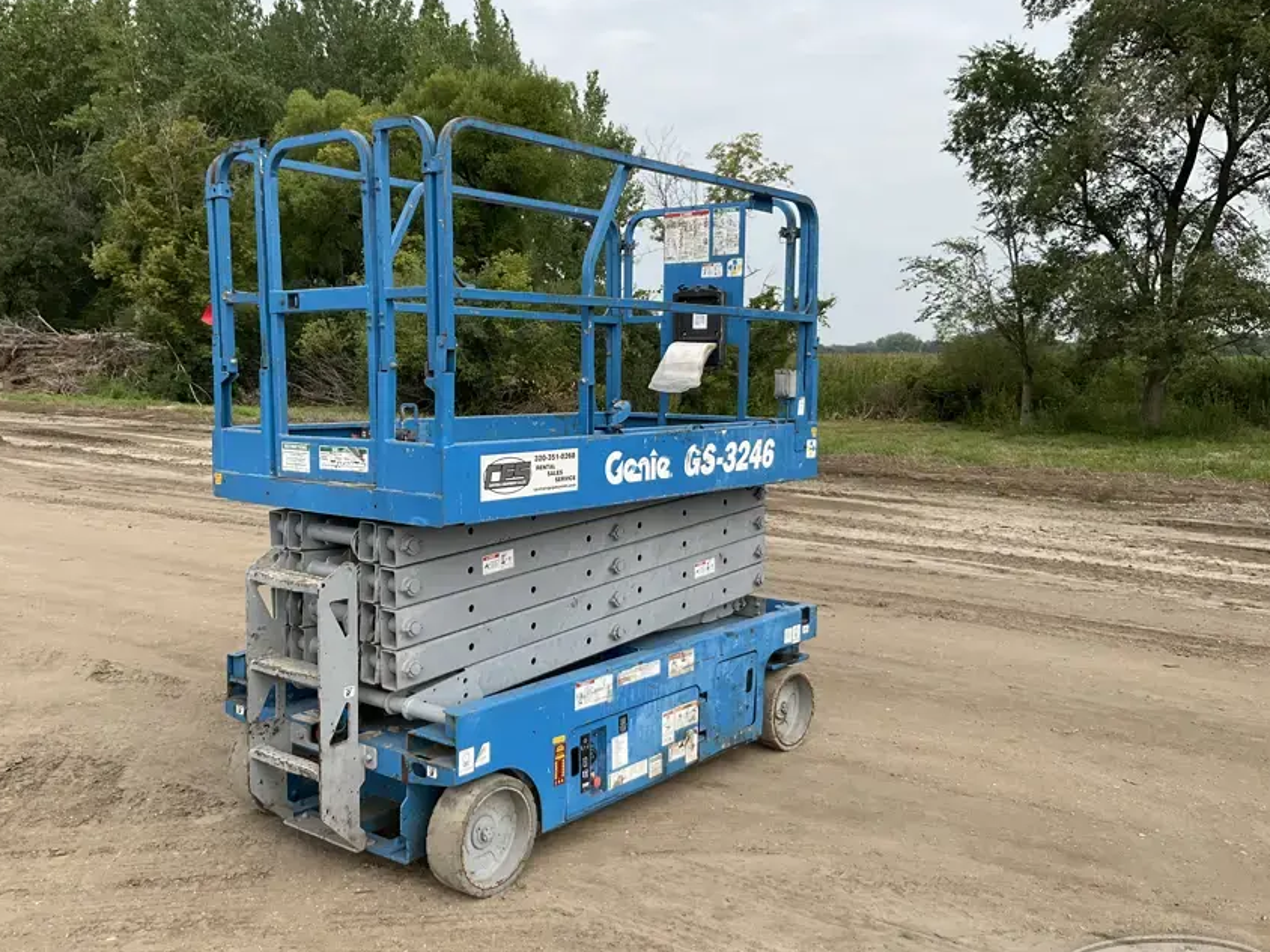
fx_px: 1211
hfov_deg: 55.3
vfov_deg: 42.9
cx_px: 594
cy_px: 496
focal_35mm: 33
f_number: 1.8
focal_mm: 3
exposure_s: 1/1279
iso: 25
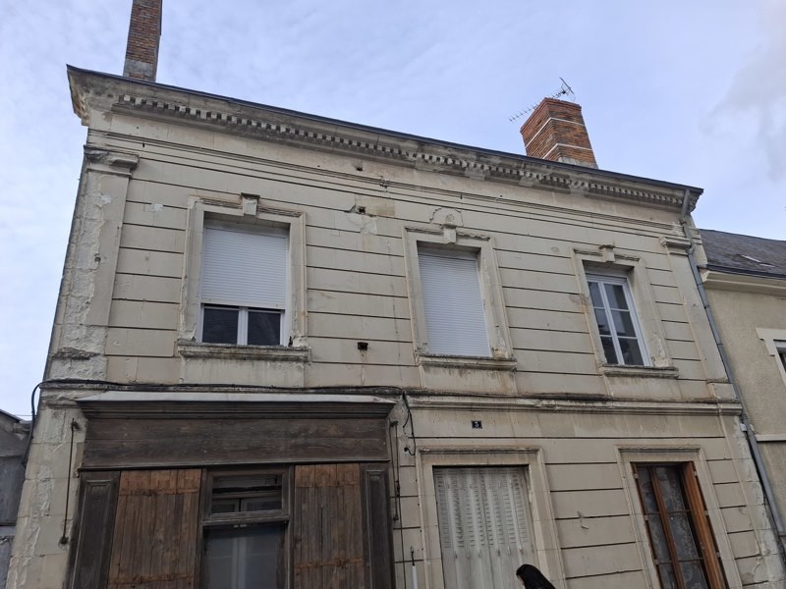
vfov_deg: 58.9
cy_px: 294
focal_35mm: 23
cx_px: 393
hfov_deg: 73.9
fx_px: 522
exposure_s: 1/628
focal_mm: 5.54
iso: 50
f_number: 1.8
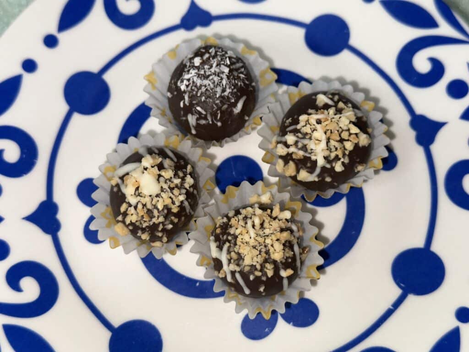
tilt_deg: -68.4
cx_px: 234
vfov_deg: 30.3
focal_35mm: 48
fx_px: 650
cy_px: 176
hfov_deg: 39.7
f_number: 1.78
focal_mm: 6.86
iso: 40
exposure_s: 1/67
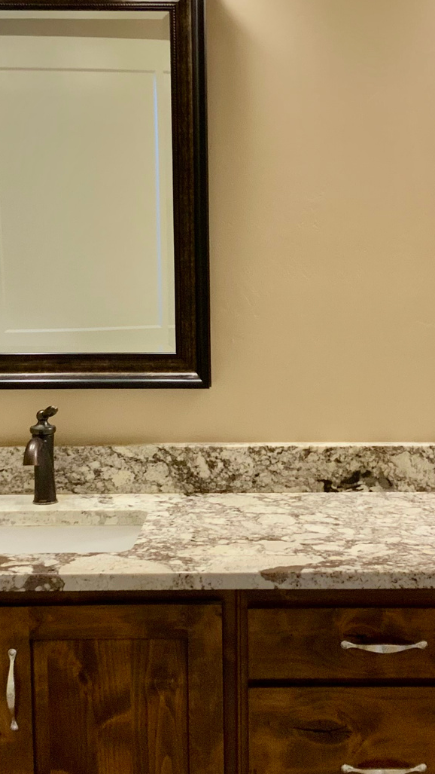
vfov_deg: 33.3
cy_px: 373
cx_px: 314
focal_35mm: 63
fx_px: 1291
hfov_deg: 19.0
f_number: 1.8
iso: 100
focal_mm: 3
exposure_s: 1/60
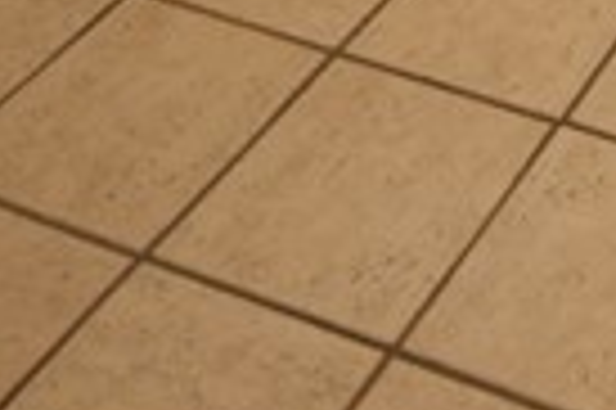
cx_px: 922
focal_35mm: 95
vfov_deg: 8.6
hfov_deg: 18.9
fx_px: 1624
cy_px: -1135
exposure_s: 1/100
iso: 400
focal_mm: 8
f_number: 5
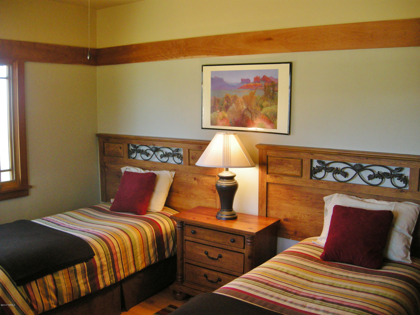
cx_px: 210
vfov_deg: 40.7
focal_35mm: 35
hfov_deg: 52.6
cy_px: 158
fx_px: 425
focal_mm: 7.5
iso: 250
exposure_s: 1/58.4
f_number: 2.7
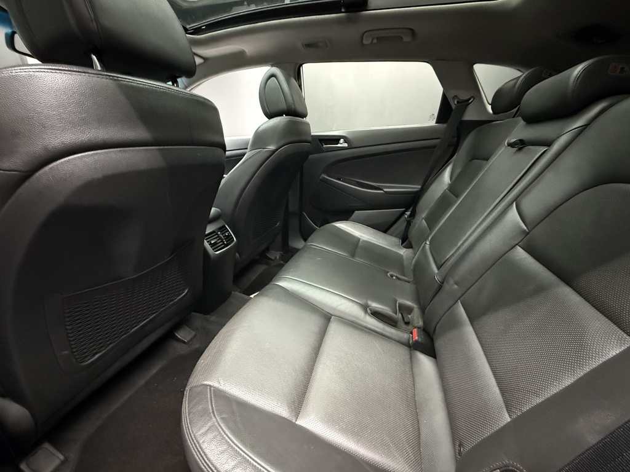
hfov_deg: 102.1
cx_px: 315
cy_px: 236
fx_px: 255
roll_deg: -2.1
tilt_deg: -20.1
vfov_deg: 85.7
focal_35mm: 14
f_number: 2.2
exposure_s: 1/25
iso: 1600
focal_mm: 2.22
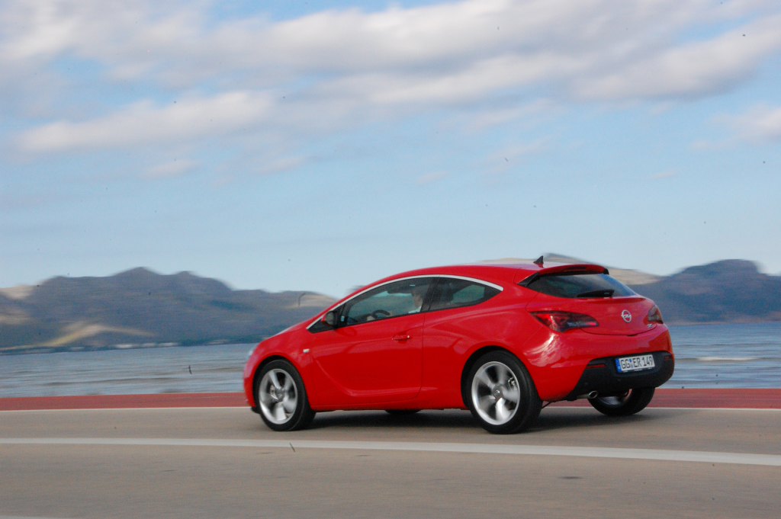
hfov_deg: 27.0
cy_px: 260
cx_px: 390
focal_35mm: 75
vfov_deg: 18.2
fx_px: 1626
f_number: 32
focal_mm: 50
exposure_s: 1/125
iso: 1600
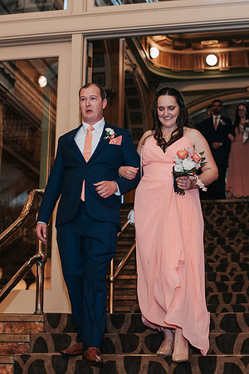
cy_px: 187
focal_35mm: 75
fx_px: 777
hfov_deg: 18.2
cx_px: 130
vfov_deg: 27.0
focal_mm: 50
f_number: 3.2
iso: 1000
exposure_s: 1/200
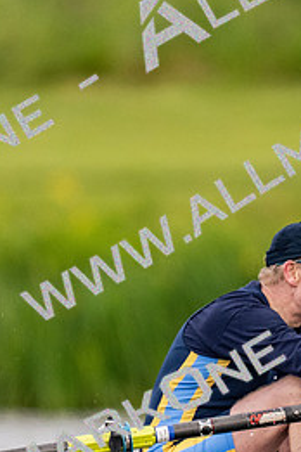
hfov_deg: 0.7
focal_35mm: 1996
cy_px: 326
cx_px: 234
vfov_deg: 1.0
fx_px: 25031
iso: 900
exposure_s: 1/2500
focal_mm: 600
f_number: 4
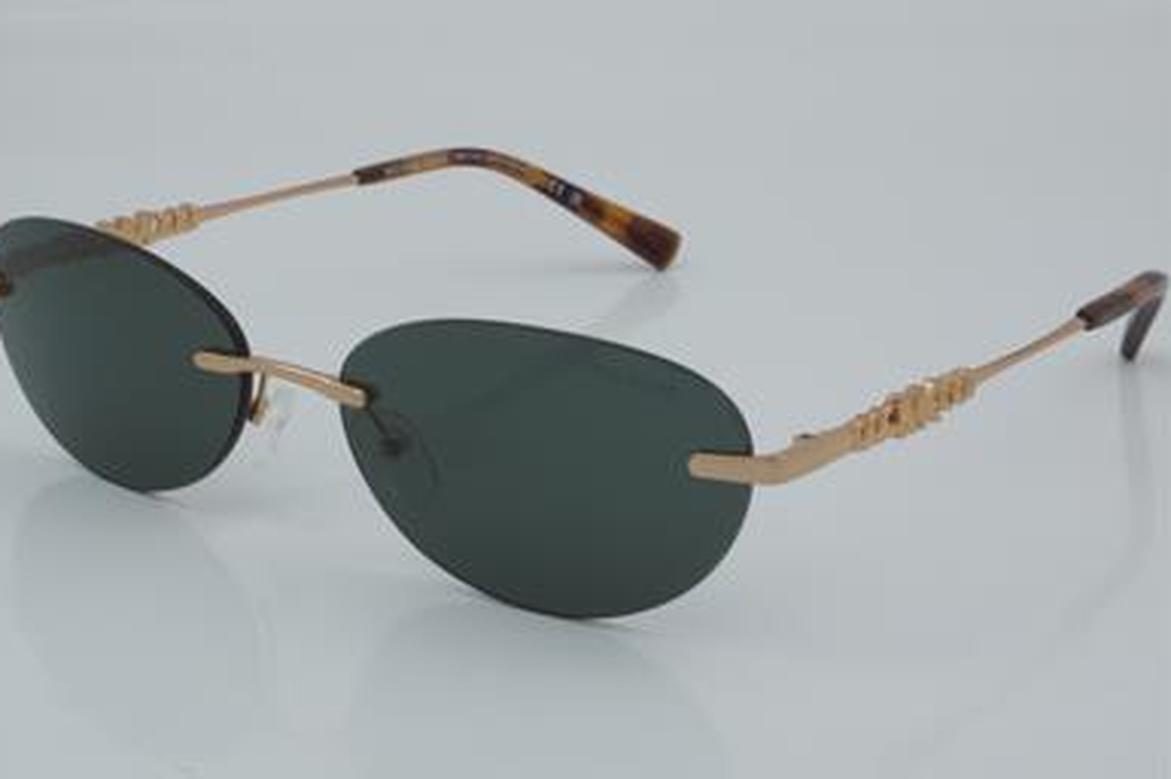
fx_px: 2535
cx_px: 569
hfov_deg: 26.0
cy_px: 380
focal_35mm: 78
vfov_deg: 17.5
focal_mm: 50
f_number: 32
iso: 100
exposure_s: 1/4
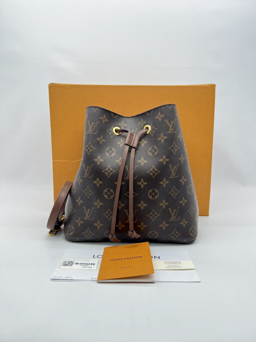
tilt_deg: -6.2
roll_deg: -0.8
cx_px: 128
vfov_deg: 67.3
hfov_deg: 53.1
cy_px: 171
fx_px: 256
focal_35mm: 26
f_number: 1.5
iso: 32
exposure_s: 1/103
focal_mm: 5.7
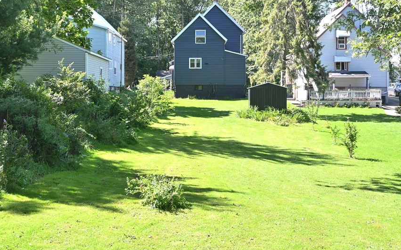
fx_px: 524
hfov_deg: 41.7
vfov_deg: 26.8
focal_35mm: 48
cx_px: 165
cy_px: 92
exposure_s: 1/250
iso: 200
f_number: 5.6
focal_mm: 24.5
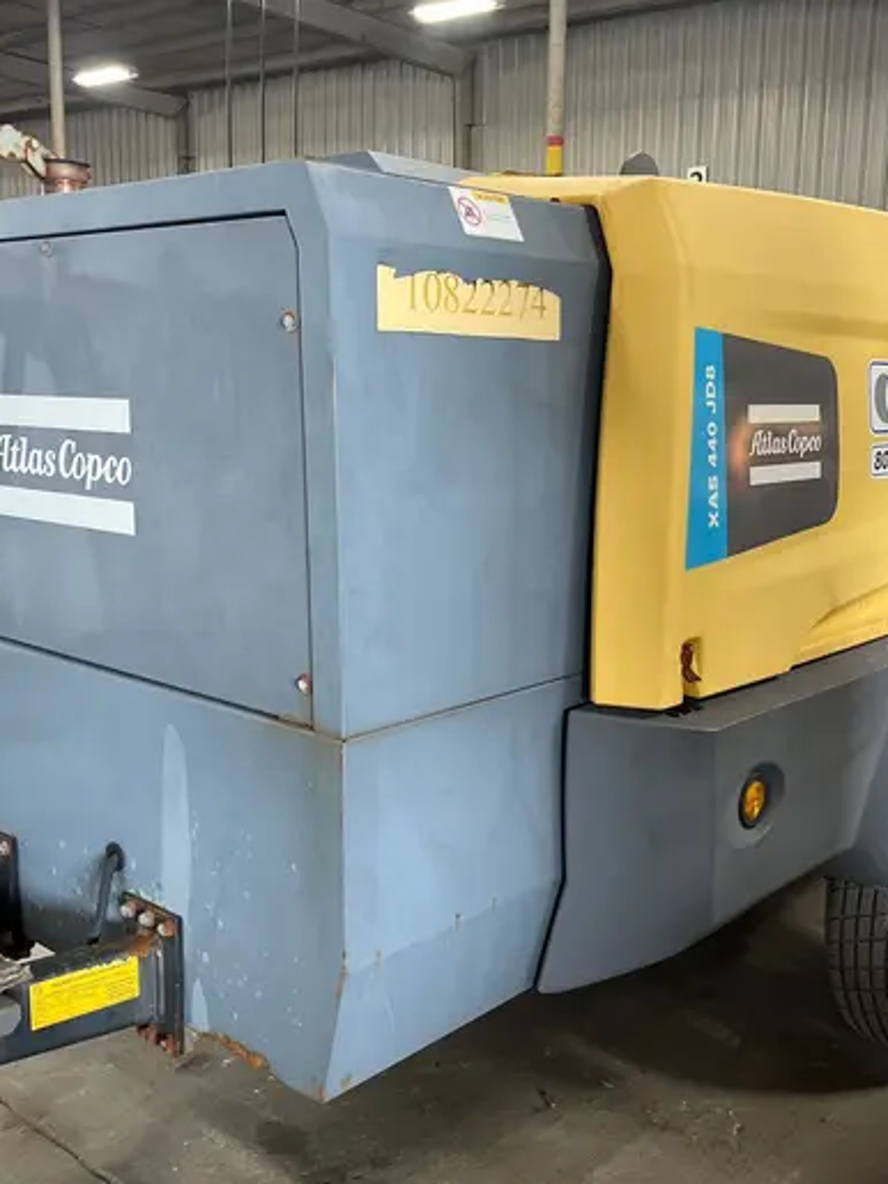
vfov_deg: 50.1
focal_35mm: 37
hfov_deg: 38.6
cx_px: 485
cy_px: 560
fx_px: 1266
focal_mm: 5.1
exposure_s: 1/60
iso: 320
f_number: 1.6
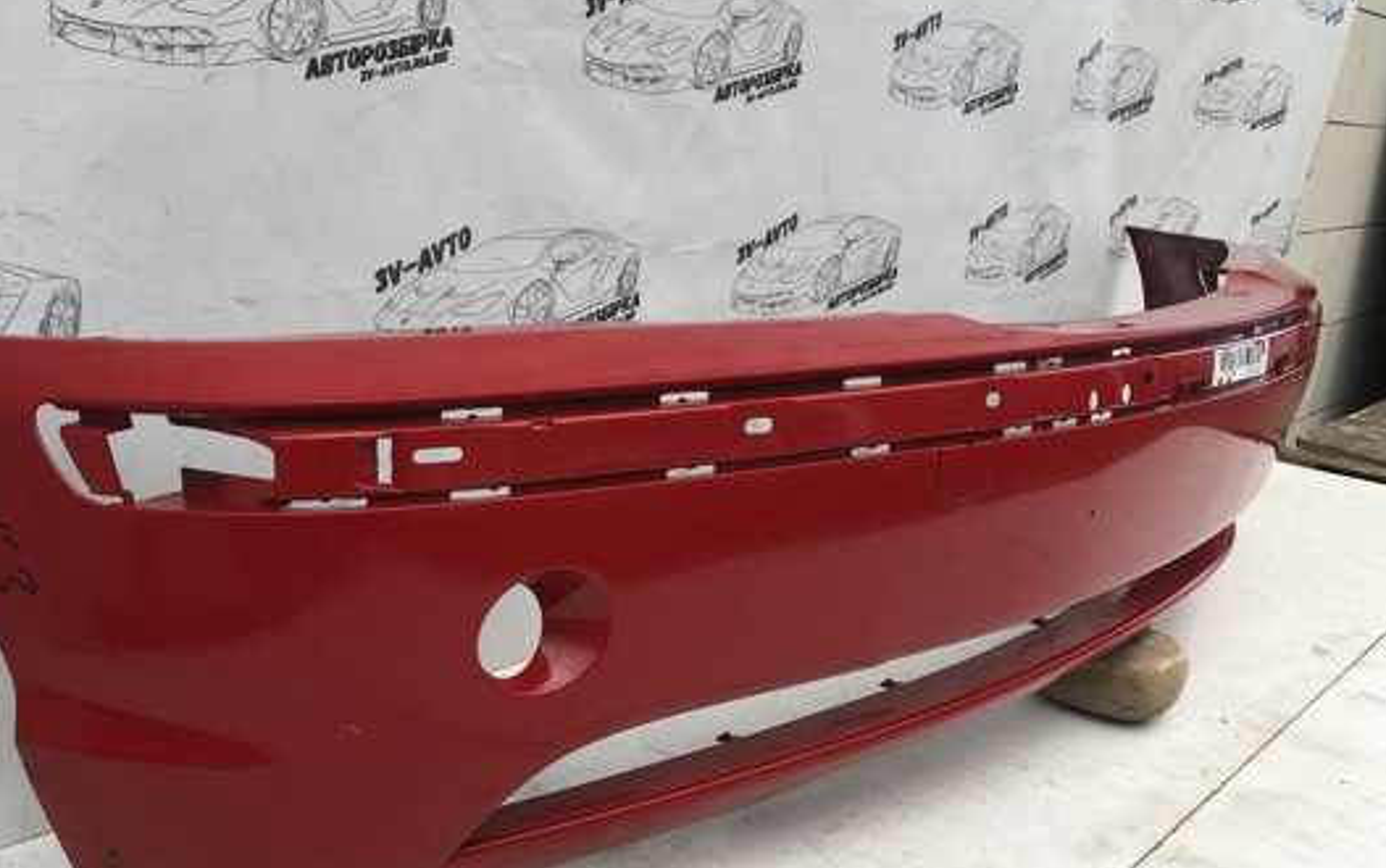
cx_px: 565
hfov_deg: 53.7
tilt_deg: -18.8
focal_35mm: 36
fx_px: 1361
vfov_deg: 35.3
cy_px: 509
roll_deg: -3.0
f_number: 1.8
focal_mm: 3.99
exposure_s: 1/153
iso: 20
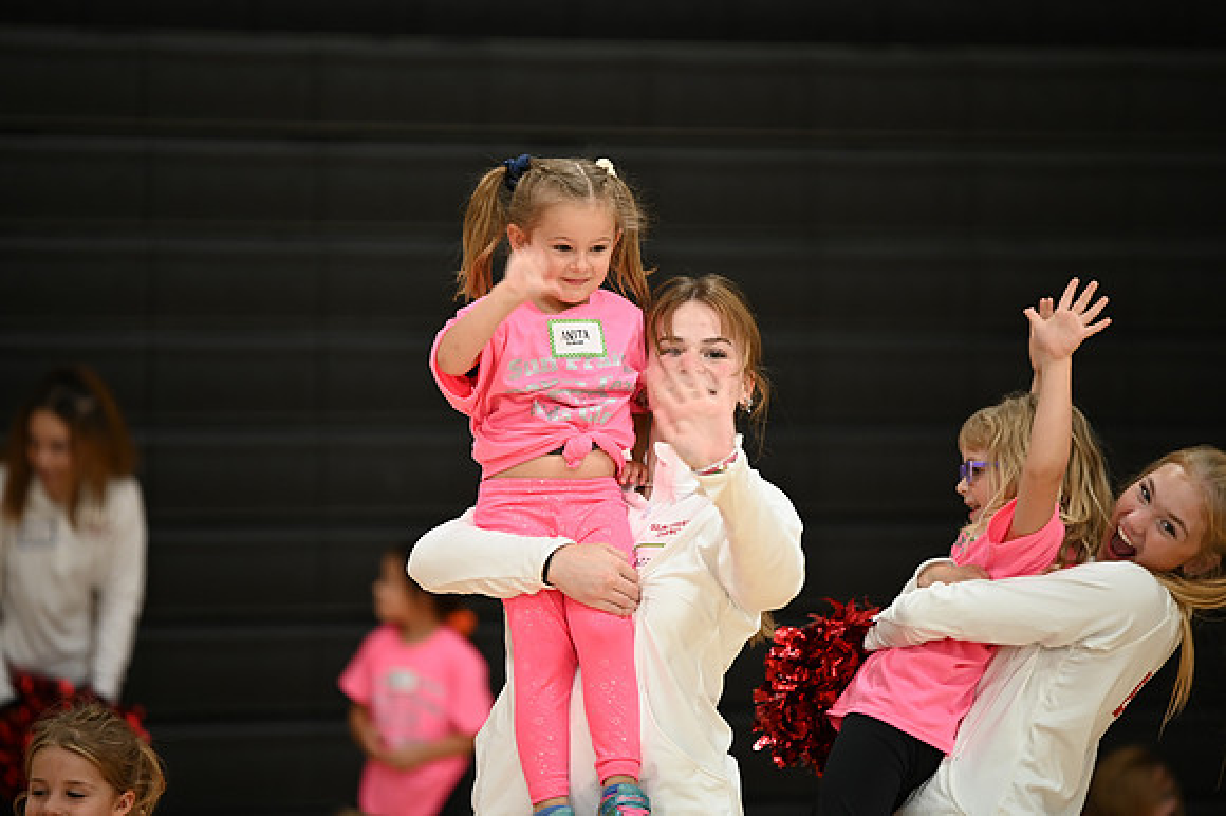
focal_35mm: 200
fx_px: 6807
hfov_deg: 10.3
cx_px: 613
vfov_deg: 6.9
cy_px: 408
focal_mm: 200
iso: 800
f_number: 2.8
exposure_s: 1/80
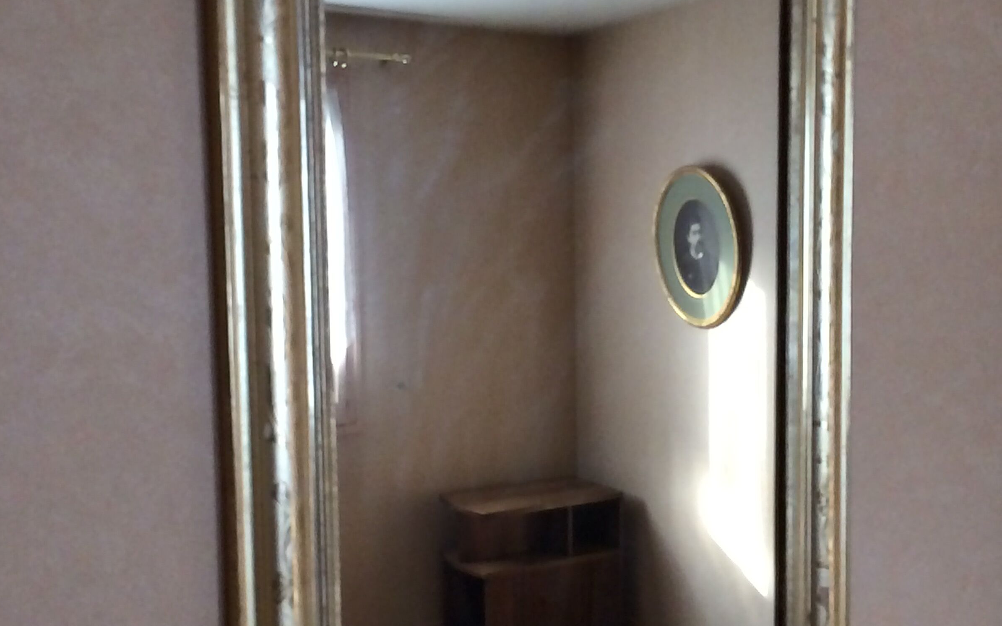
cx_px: 497
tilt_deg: -6.9
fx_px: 1147
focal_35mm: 42
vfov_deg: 30.5
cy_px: 353
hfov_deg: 47.2
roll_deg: +1.5
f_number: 2.2
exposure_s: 1/100
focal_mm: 4.15
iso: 320
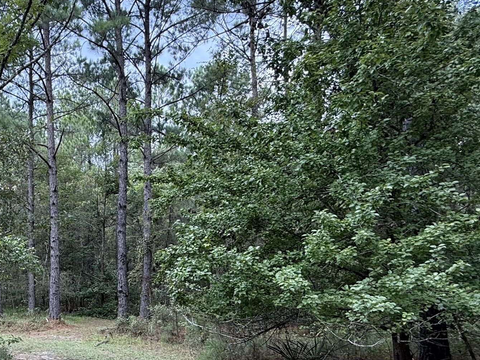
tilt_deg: -2.4
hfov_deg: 52.3
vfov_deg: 42.4
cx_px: 81
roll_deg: +1.4
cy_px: 281
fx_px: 444
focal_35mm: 32
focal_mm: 2.22
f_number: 2.2
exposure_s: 1/99
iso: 50
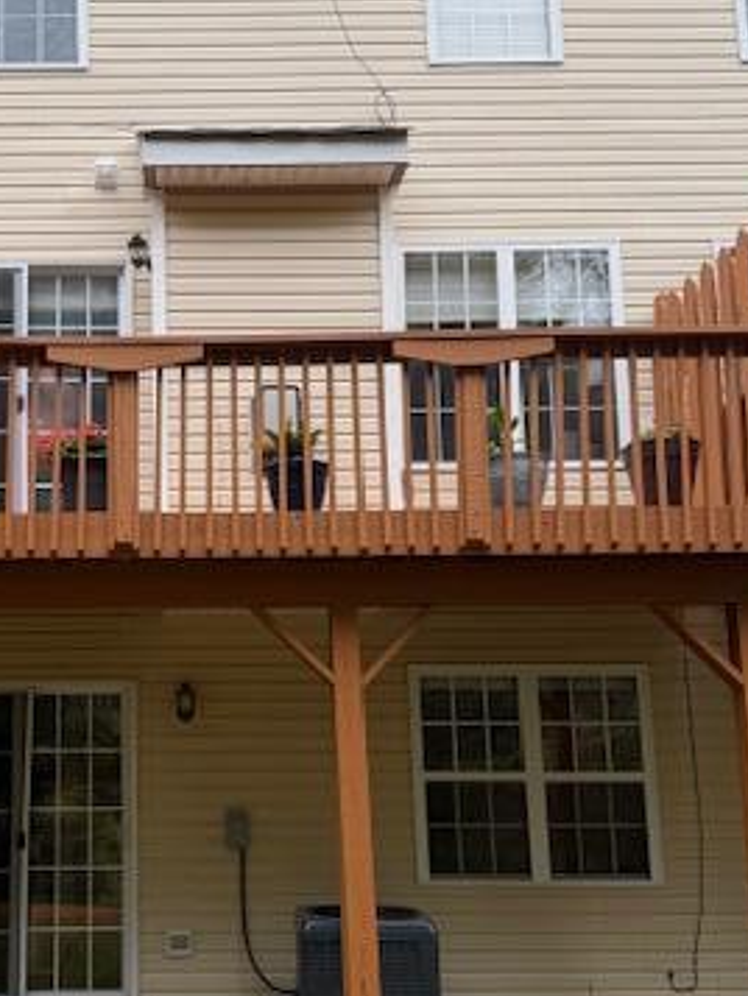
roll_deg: +1.9
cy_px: 572
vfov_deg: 43.7
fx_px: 1238
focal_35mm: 43
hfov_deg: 32.8
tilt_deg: +10.5
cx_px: 162
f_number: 1.78
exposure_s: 1/868
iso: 80
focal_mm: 6.76
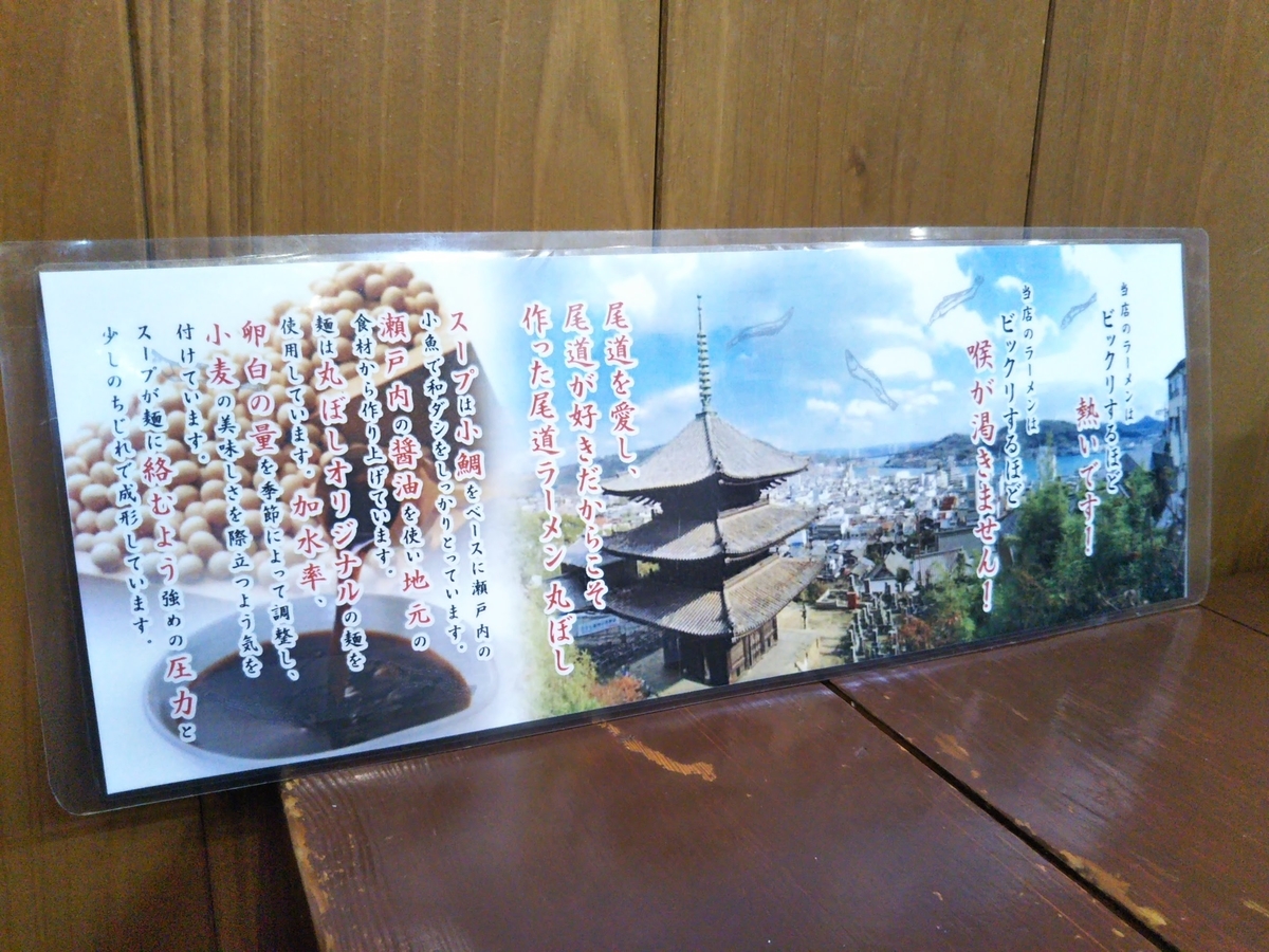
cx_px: 634
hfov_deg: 60.0
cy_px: 476
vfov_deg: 46.8
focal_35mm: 30
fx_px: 1100
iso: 247
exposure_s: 1/23
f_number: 2.2
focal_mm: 4
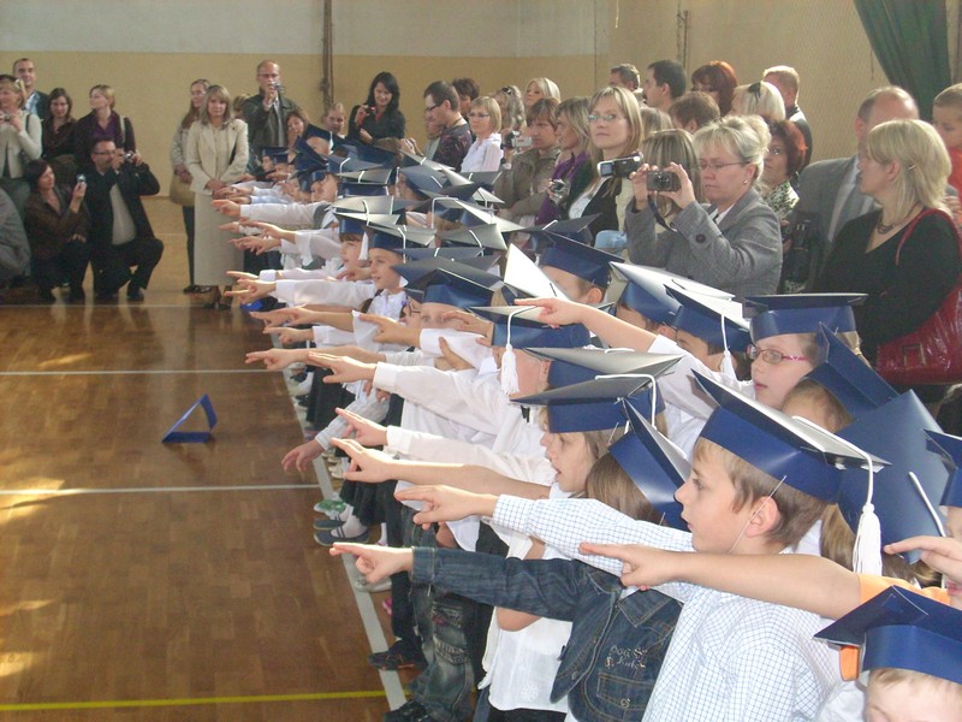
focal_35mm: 65
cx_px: 481
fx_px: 1806
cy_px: 361
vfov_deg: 22.6
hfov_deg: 29.8
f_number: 3.8
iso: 400
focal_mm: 10.7
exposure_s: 1/60
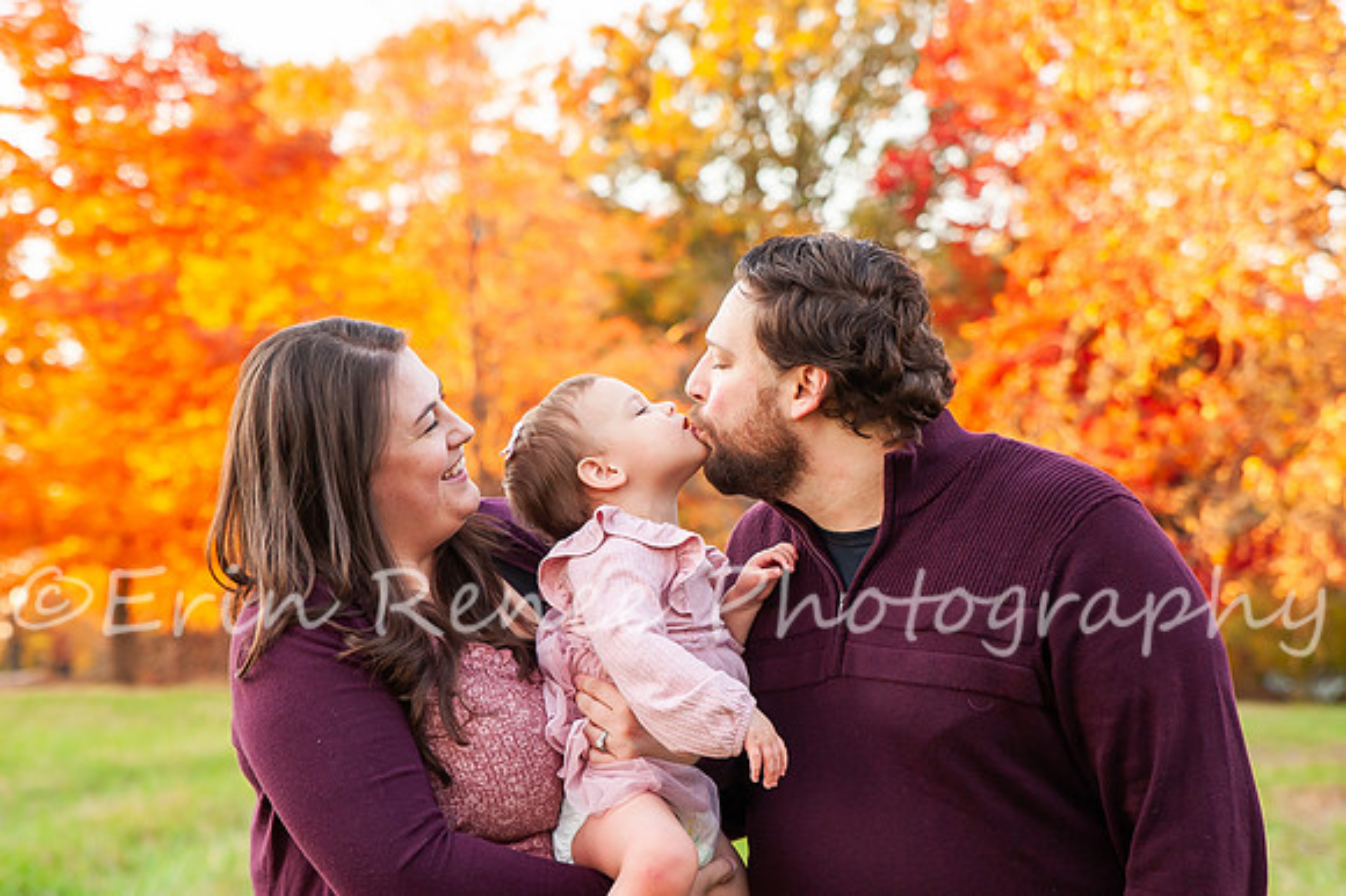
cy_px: 546
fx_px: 3610
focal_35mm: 97
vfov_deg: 14.1
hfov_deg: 21.1
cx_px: 643
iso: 640
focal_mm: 70
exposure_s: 1/200
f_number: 4.5
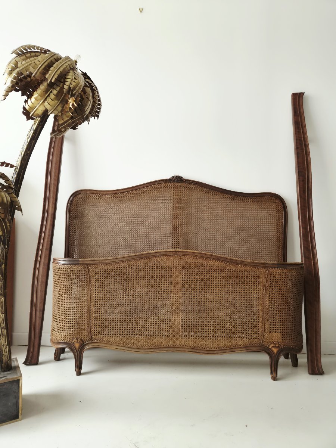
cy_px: 224
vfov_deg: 73.9
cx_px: 168
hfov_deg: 58.9
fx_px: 298
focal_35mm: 23
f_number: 1.8
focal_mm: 5.4
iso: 100
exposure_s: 1/180
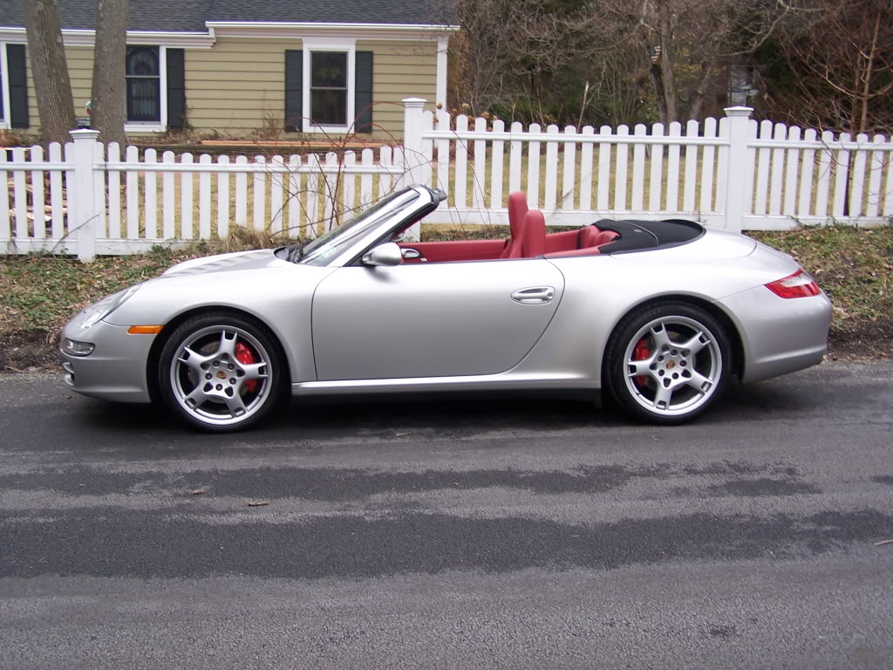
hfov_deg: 46.8
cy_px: 335
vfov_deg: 36.0
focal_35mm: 40
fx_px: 1032
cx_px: 446
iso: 80
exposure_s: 1/80
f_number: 2.8
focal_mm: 6.7
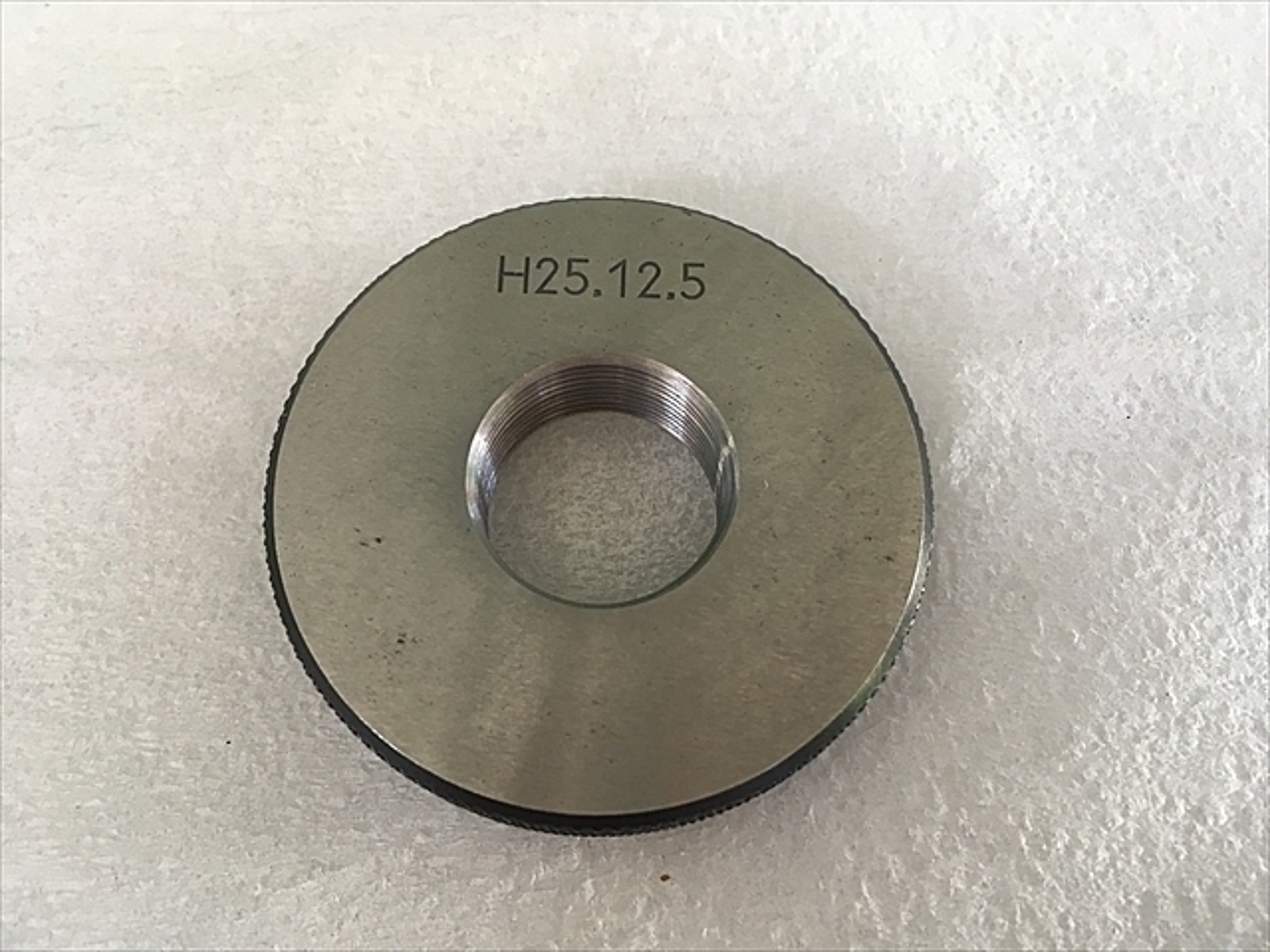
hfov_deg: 61.7
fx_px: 1064
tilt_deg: -74.3
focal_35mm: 29
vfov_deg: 48.2
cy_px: 476
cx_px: 635
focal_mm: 4.15
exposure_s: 1/30
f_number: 2.2
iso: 64
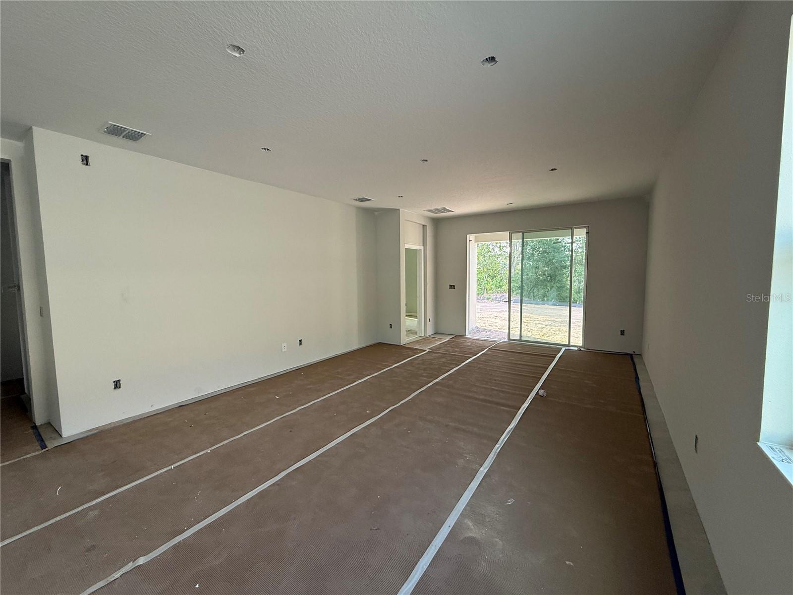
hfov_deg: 102.1
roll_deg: +0.6
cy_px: 298
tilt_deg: -3.4
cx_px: 396
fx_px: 321
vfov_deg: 85.7
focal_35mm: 14
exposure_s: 1/99
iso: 160
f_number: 2.2
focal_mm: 2.22
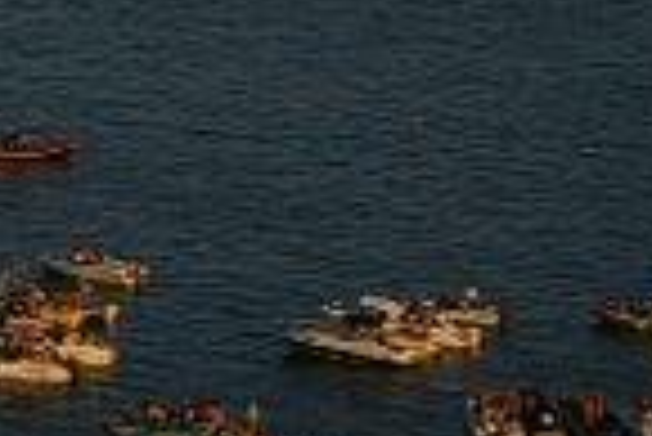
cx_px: -1497
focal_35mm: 340
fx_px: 6172
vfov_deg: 4.0
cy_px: -627
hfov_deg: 5.6
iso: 200
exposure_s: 1/500
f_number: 8
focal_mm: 33
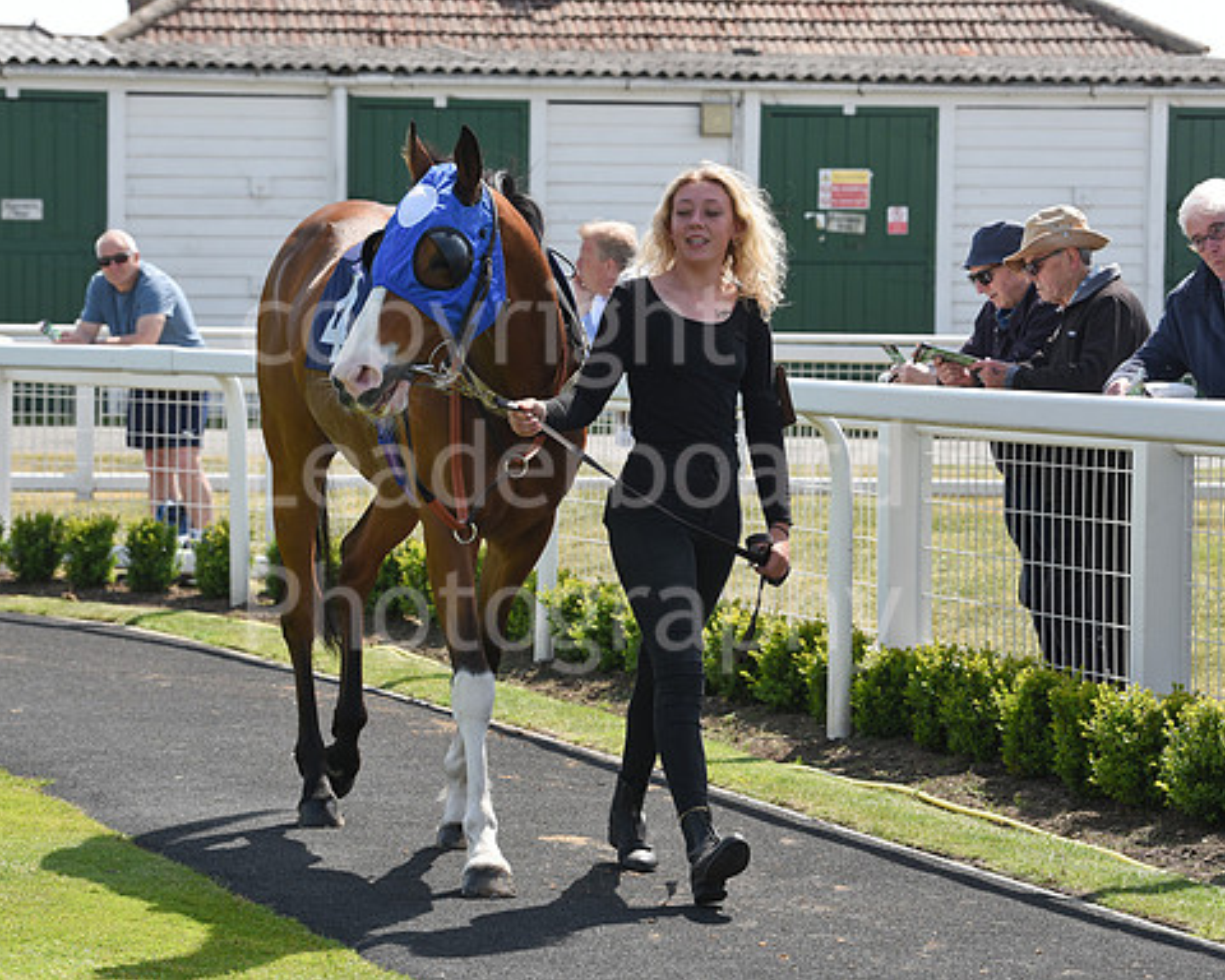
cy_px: 489
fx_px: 4931
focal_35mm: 136
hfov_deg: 14.2
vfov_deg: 11.4
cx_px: 577
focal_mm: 120
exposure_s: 1/800
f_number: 7.1
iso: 400
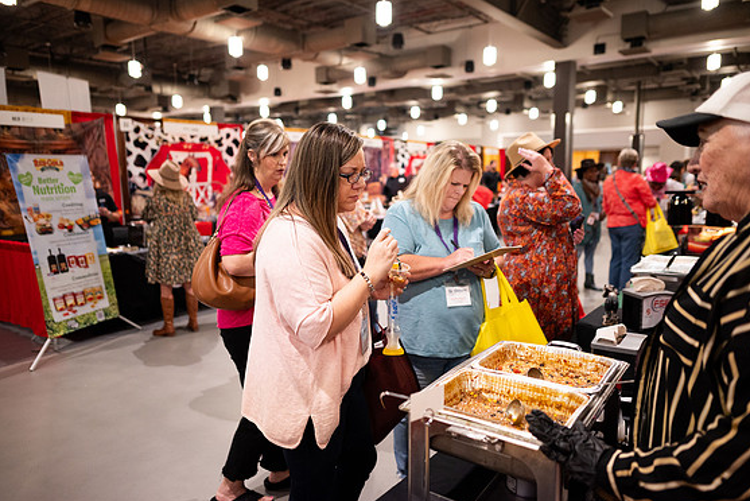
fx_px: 521
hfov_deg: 71.5
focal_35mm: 25
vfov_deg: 51.3
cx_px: 389
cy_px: 248
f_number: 1.8
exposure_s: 1/200
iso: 1250
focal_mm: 24
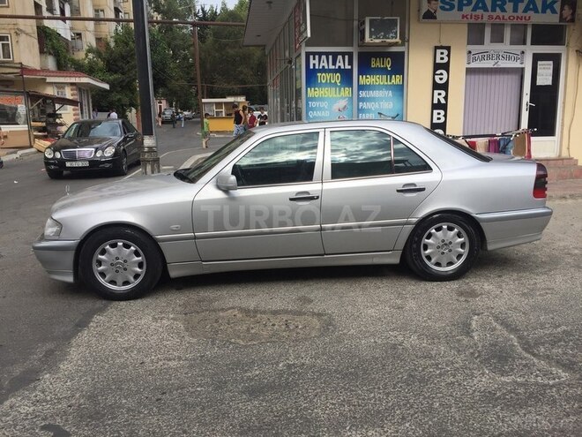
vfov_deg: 48.2
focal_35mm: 29
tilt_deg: -9.7
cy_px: 218
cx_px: 291
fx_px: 488
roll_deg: +1.2
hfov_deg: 61.7
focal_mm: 4.15
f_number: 2.2
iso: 32
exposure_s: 1/964
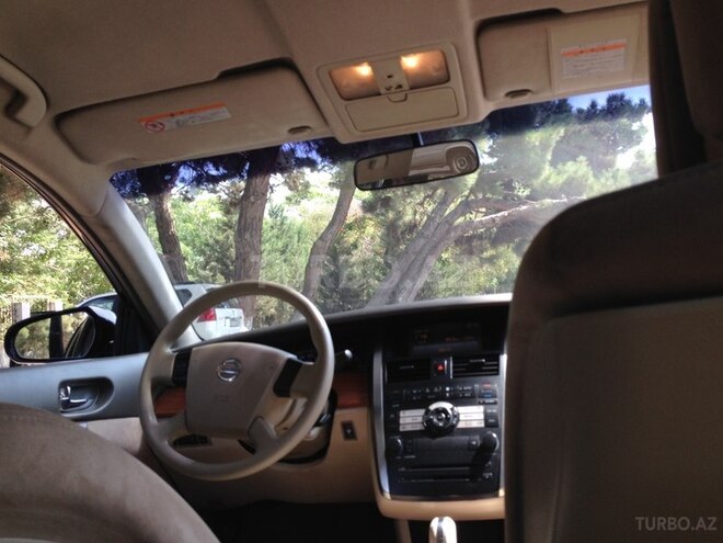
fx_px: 689
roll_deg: +3.9
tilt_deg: +5.1
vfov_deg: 42.9
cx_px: 362
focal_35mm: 33
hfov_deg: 55.4
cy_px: 272
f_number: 2.4
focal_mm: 4.12
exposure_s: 1/194
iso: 50
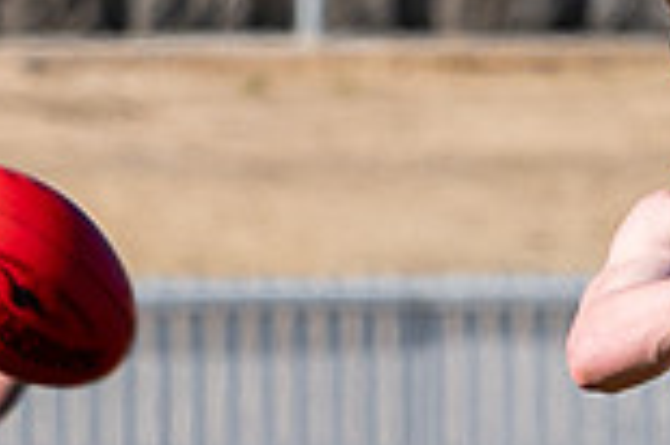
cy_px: 286
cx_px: 468
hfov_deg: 0.7
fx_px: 57410
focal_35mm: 3088
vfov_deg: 0.4
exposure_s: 1/2000
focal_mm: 200
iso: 180
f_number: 4
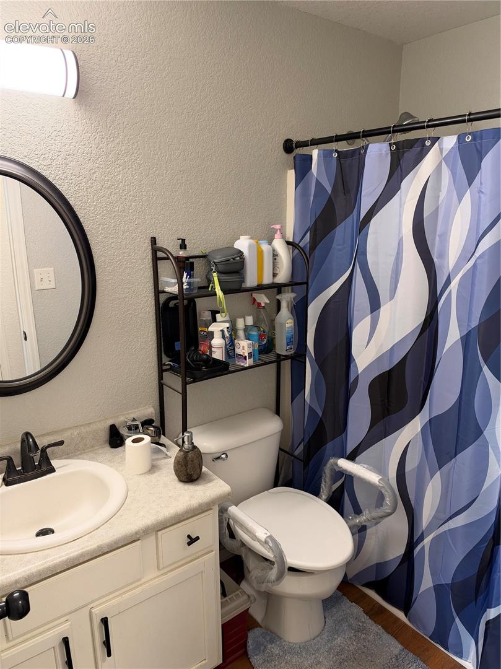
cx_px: 250
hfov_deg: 56.8
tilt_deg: -14.3
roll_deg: +0.6
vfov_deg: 71.6
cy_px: 334
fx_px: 464
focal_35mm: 24
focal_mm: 6.93
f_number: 1.8
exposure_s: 1/60
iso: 250
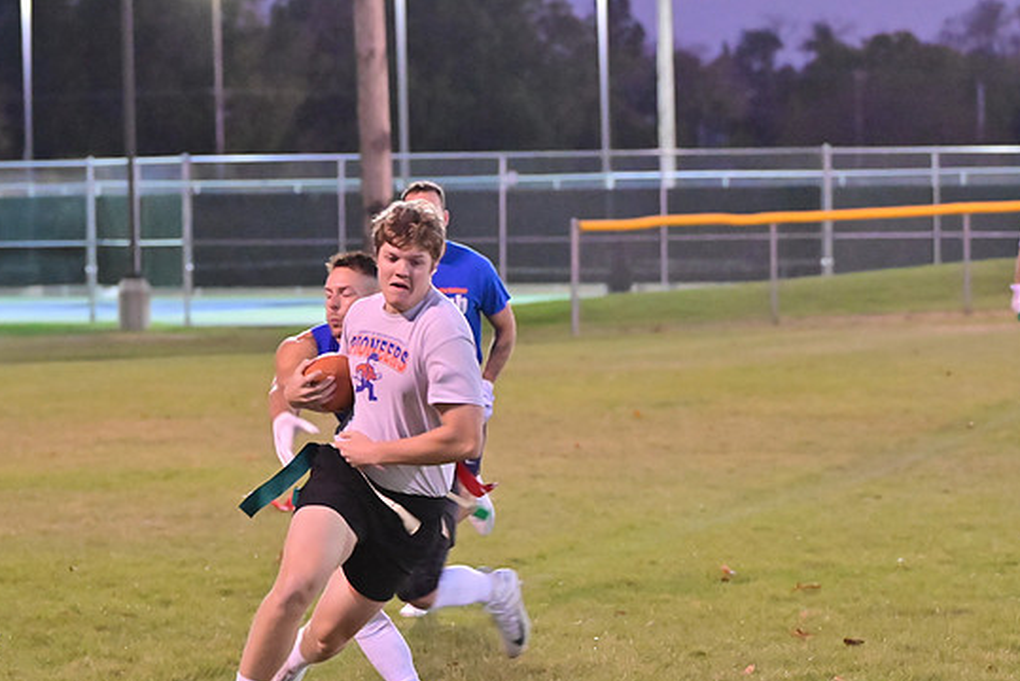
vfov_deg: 8.1
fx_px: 4791
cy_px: 349
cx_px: 507
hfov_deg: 12.2
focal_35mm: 169
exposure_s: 1/320
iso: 6400
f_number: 4
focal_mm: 105
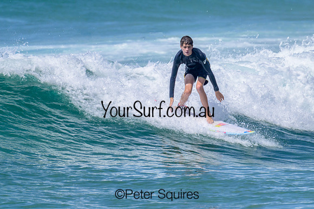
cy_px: 89
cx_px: 140
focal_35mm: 1087
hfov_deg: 1.9
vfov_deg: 1.3
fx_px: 9481
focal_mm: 800
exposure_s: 1/2000
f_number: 11
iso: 640
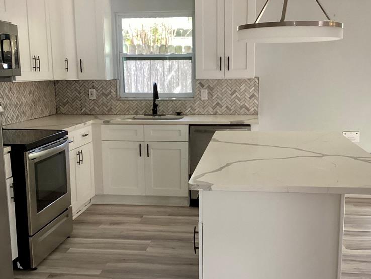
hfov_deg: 43.8
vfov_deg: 33.6
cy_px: 160
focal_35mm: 43
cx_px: 177
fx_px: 461
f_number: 2.4
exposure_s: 1/60
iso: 160
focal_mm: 3.3
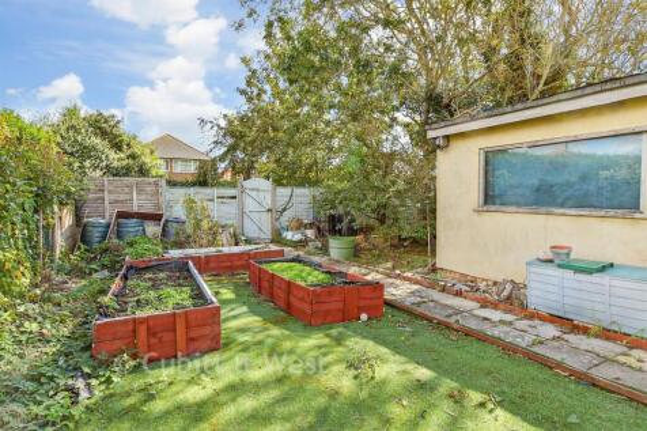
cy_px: 216
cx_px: 324
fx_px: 341
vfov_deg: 64.5
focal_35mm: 19
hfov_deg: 86.9
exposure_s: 1/160
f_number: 8
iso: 200
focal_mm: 13
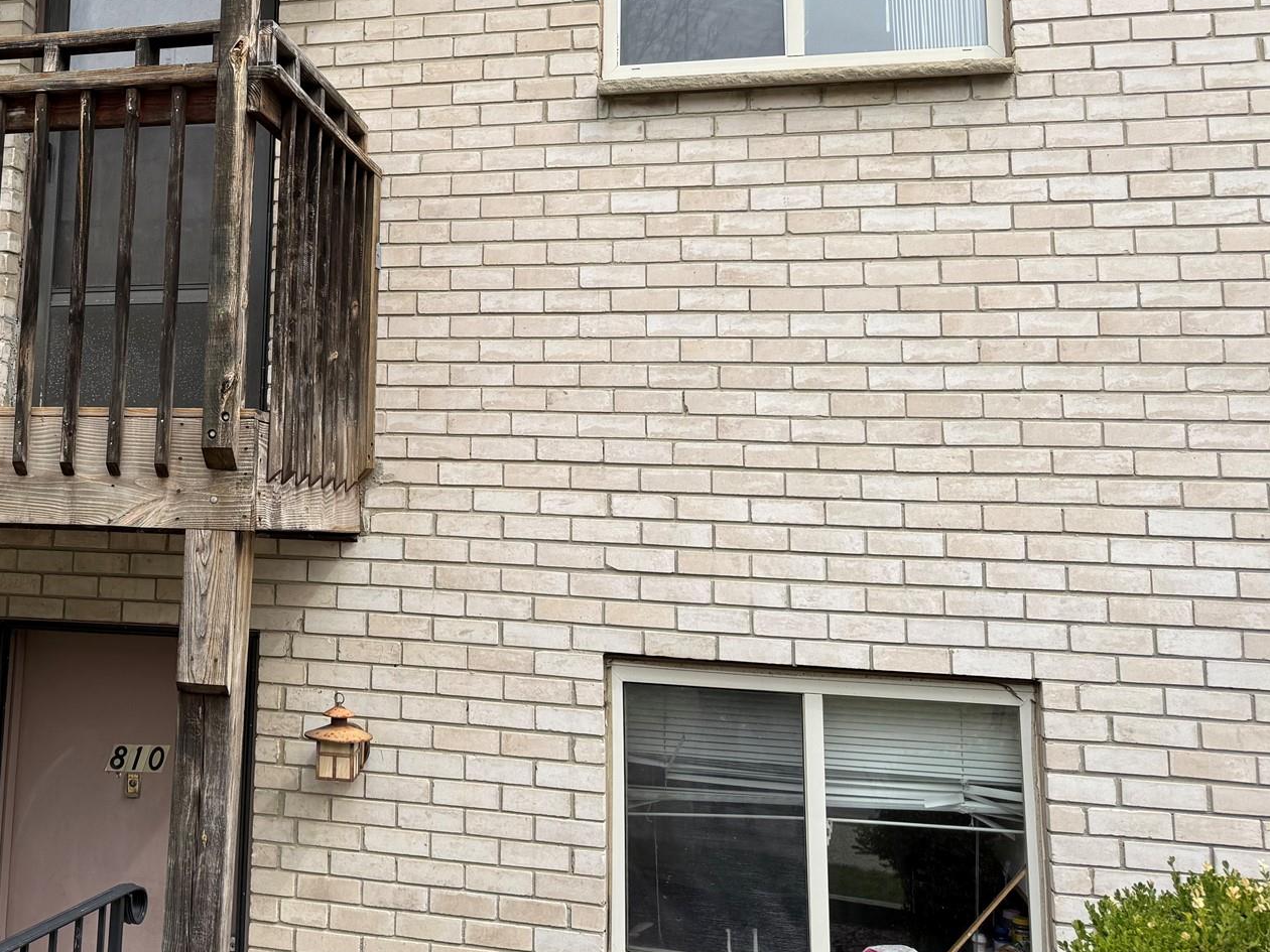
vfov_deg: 36.2
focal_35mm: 39
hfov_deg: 45.9
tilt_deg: +10.6
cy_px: 267
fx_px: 1431
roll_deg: -1.7
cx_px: 289
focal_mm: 6.76
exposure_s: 1/1855
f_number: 1.78
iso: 80
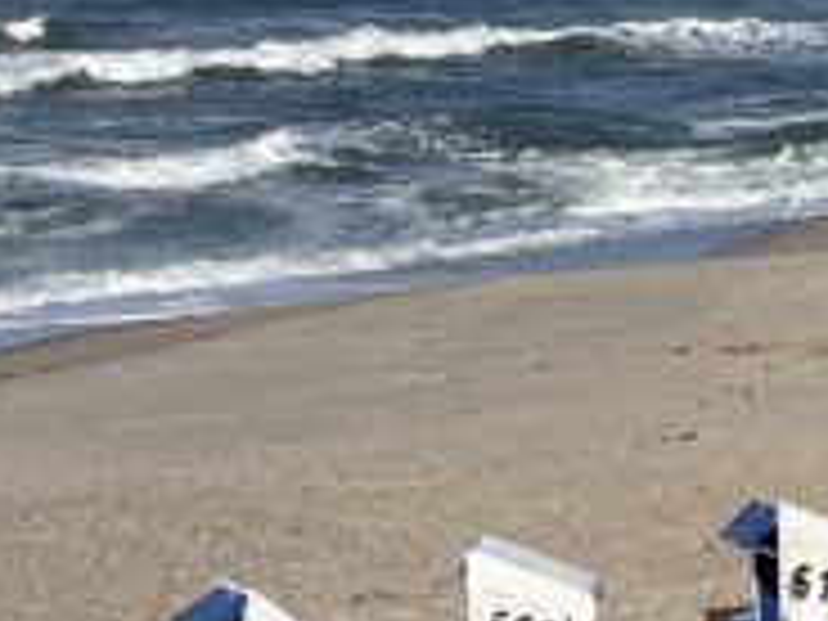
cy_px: -414
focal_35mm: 145
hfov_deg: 13.3
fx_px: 3468
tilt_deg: +4.7
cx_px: 986
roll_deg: +0.5
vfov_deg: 9.8
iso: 32
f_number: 1.6
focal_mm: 4.2
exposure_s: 1/8403
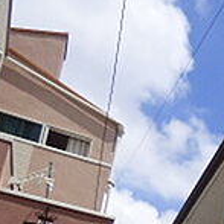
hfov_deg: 16.0
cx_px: 482
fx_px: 564
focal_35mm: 77
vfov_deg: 19.3
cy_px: 346
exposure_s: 1/1600
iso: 100
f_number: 3.2
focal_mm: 3.58
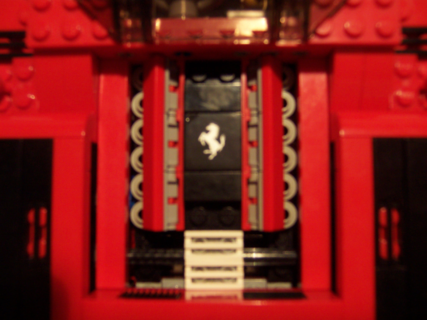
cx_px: 214
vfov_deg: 39.7
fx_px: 444
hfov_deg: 51.4
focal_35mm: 36
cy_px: 160
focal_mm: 5.6
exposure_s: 1/30
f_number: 2.8
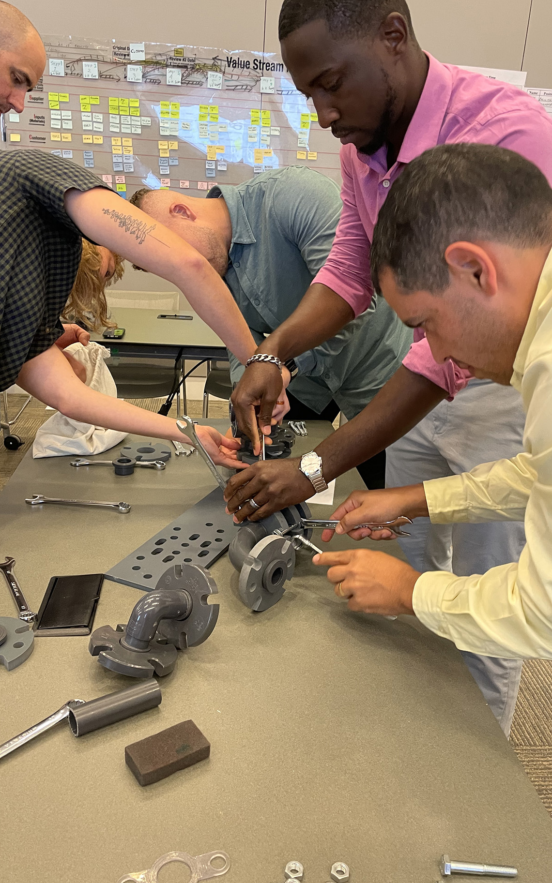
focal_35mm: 29
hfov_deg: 43.1
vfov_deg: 64.6
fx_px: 698
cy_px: 452
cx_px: 272
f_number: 1.6
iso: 250
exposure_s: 1/60
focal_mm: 4.2
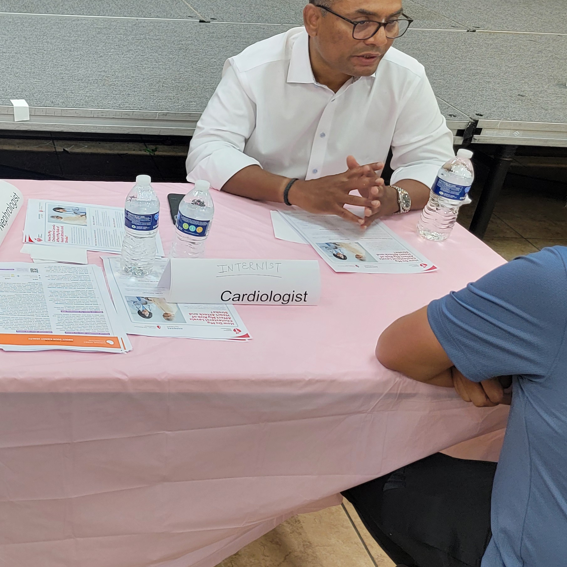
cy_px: 219
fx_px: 871
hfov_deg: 32.0
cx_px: -51
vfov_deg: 35.9
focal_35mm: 47
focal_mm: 6.7
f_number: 1.8
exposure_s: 1/120
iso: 250
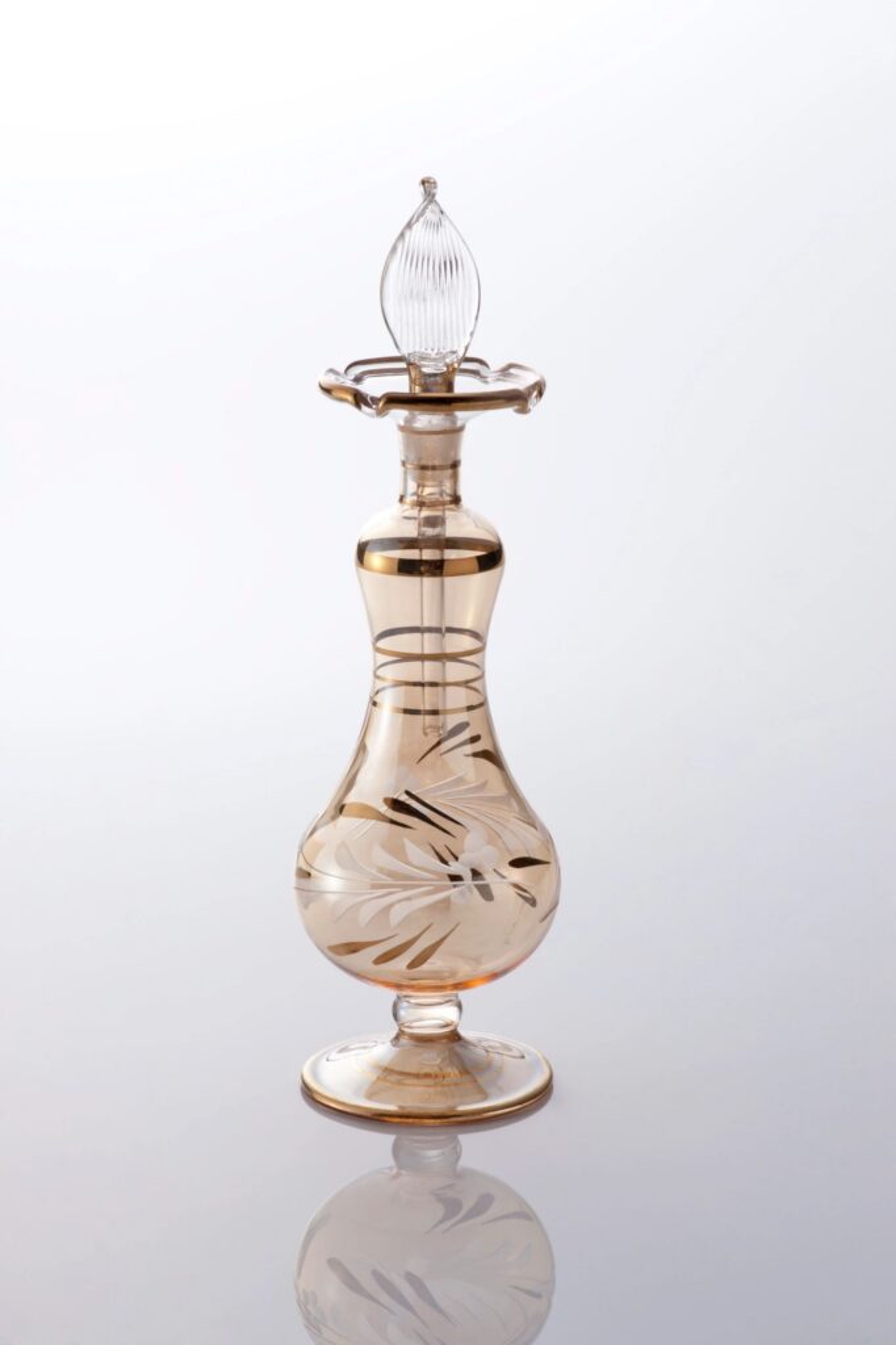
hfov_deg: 13.7
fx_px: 3736
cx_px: 448
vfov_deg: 20.4
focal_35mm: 100
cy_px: 672
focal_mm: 100
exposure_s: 1/200
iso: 200
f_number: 25
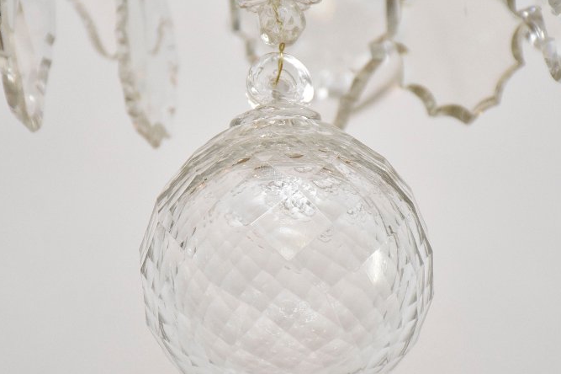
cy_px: 213
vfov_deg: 3.6
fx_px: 5887
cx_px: 266
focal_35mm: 378
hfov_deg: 5.5
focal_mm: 140
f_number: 5.6
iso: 1250
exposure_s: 1/160
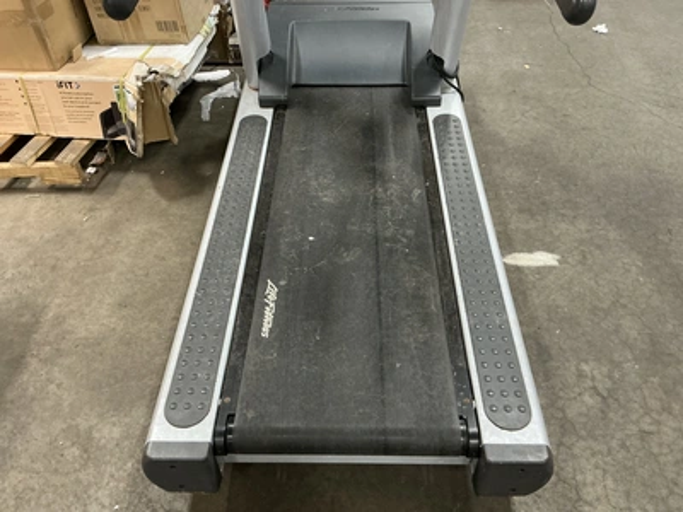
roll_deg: +0.9
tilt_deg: -44.7
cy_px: 256
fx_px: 552
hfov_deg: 63.4
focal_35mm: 28
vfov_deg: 49.7
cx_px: 342
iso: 250
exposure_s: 1/40
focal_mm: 3
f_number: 1.8
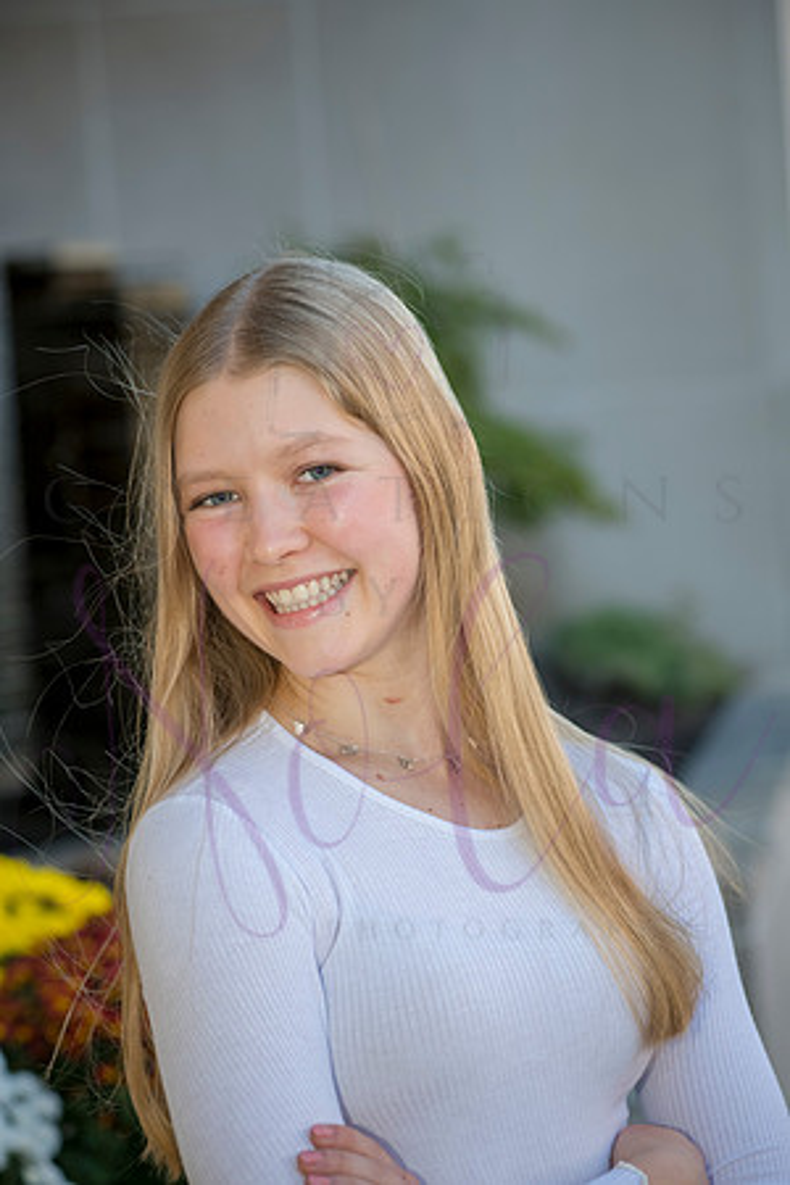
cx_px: 395
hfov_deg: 14.9
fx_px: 3028
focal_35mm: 92
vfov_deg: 22.1
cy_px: 592
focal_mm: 92
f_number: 5.6
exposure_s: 1/320
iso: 400
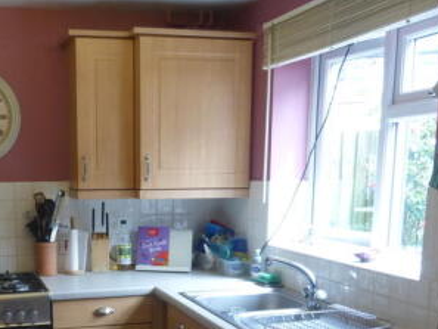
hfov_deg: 38.1
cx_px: 122
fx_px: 620
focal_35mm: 49
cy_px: 297
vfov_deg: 28.5
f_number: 3.3
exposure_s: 1/60
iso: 200
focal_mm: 4.3
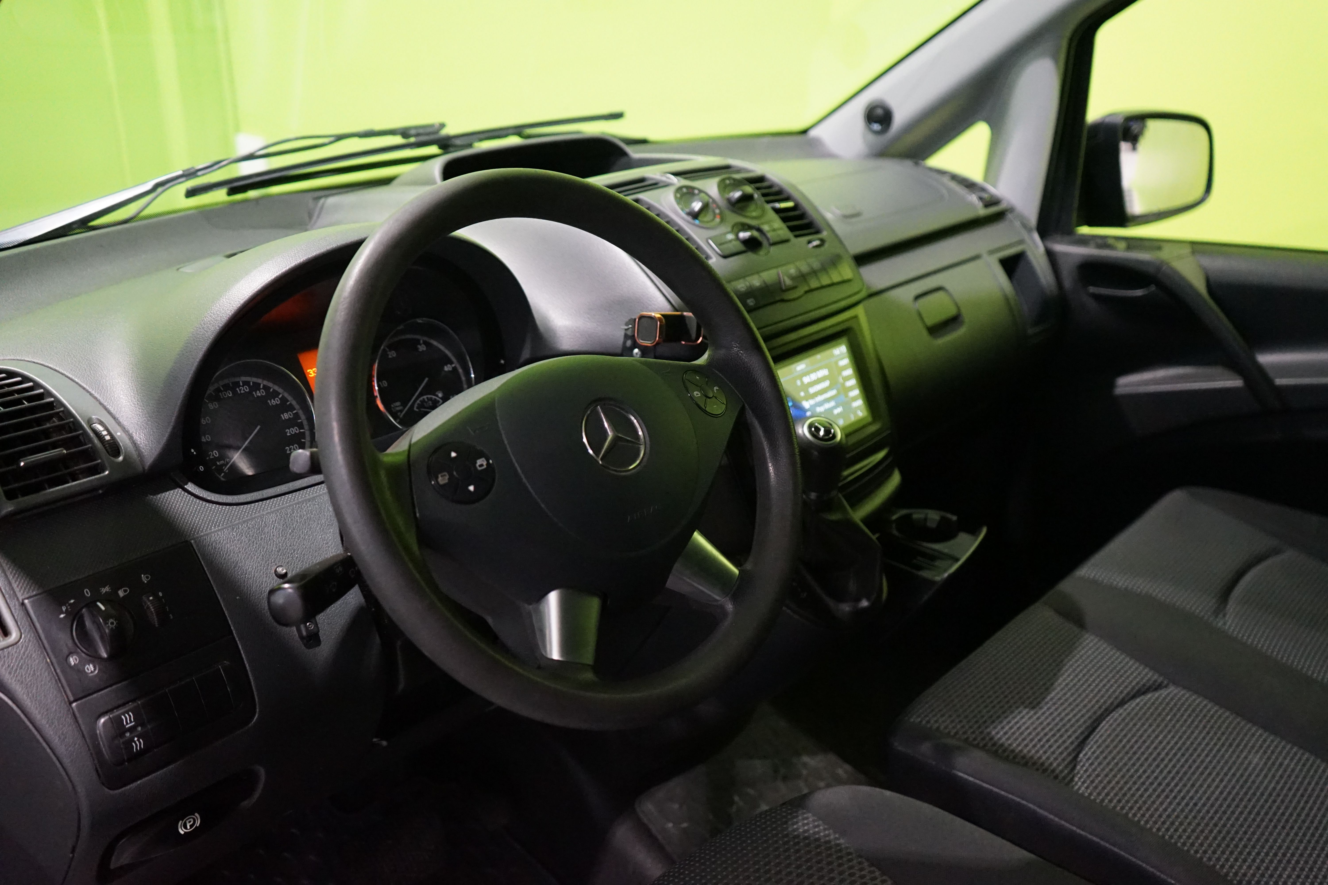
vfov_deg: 42.3
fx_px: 1143
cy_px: 442
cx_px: 664
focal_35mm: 31
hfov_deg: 60.3
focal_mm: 31
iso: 6400
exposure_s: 1/125
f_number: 3.5
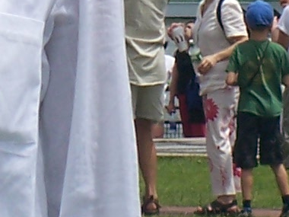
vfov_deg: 2.1
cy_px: -92
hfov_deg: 2.8
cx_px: 24
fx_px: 5928
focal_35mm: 710
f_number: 6.3
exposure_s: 1/350
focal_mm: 19.4
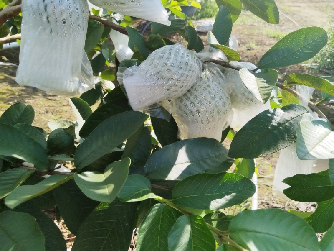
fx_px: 251
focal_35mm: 26
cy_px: 126
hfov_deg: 67.3
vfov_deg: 53.1
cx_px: 167
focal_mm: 4.95
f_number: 1.9
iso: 100
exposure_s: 1/795
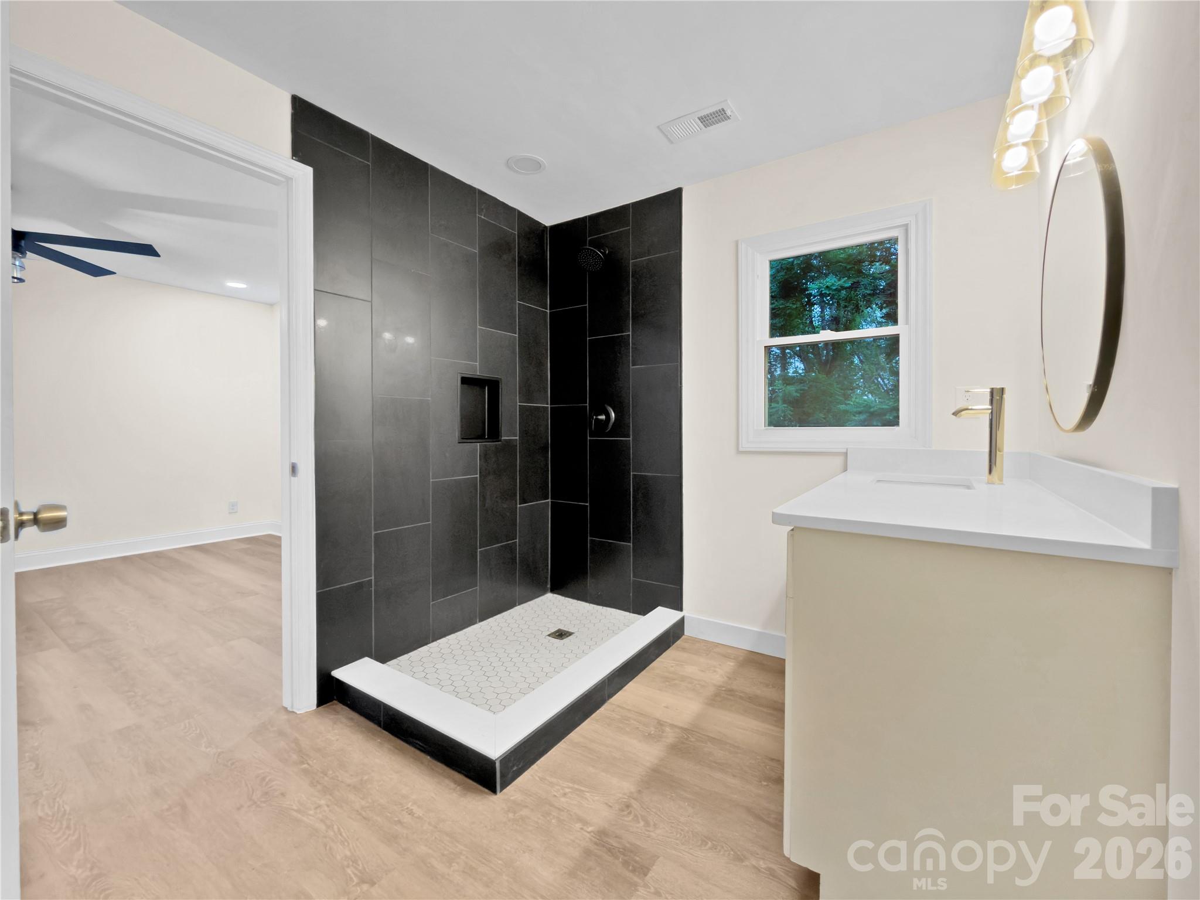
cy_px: 450
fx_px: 485
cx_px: 600
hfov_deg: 102.1
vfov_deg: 85.7
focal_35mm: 14
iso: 64
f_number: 2.2
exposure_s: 1/30
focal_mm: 2.22
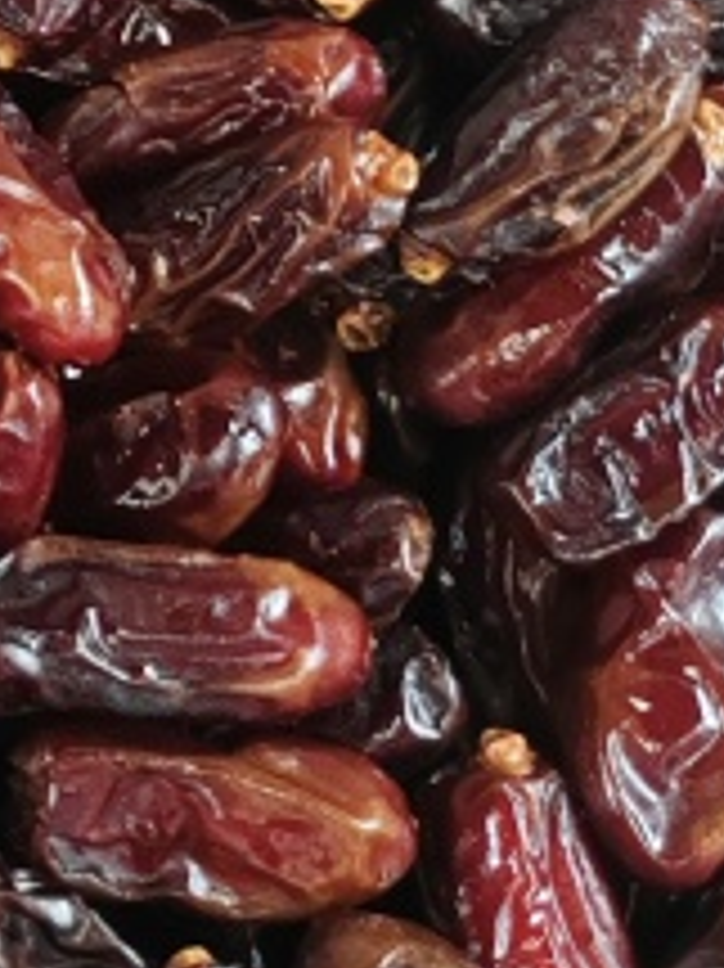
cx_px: -670
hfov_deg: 10.3
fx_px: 3741
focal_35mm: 134
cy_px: -407
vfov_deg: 14.0
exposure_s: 1/100
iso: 800
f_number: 1.8
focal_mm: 6.14
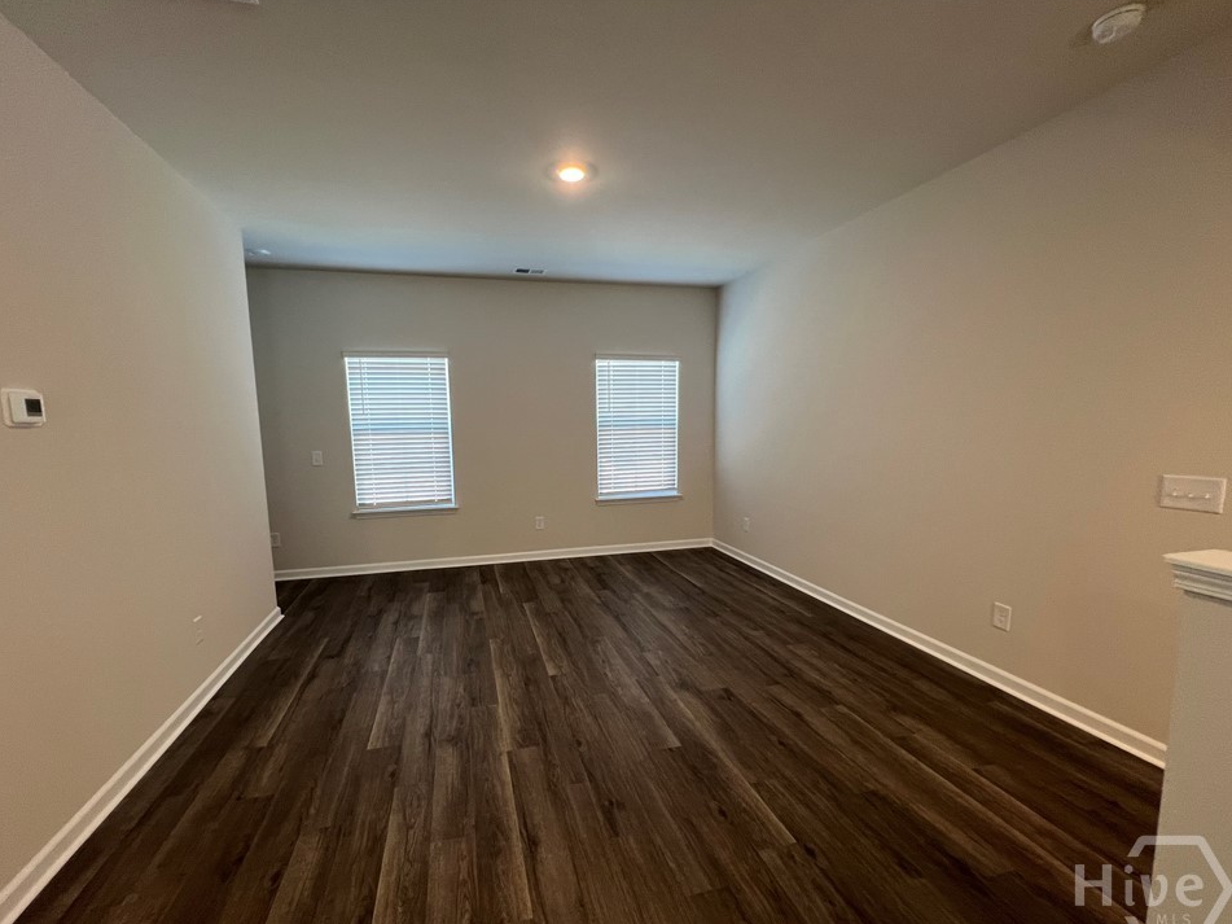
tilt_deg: -6.3
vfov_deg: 85.6
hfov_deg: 102.0
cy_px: 491
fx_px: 498
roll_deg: +1.1
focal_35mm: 14
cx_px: 589
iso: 160
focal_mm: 1.57
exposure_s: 1/60
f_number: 1.8
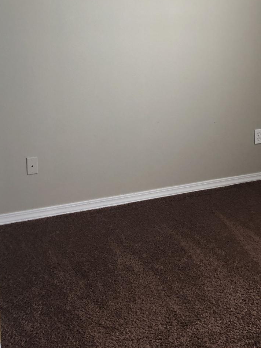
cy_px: 68
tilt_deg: -5.6
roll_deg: +1.0
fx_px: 593
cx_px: 184
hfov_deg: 24.6
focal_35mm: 59
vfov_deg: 31.8
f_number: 1.8
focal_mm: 3.99
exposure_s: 1/30
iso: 32
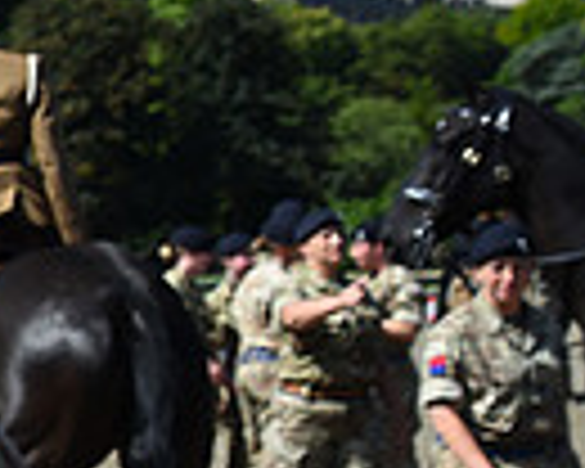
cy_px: 274
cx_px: -526
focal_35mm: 134
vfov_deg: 11.5
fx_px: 2320
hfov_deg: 12.8
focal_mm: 32
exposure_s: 1/1250
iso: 220
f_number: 5.6
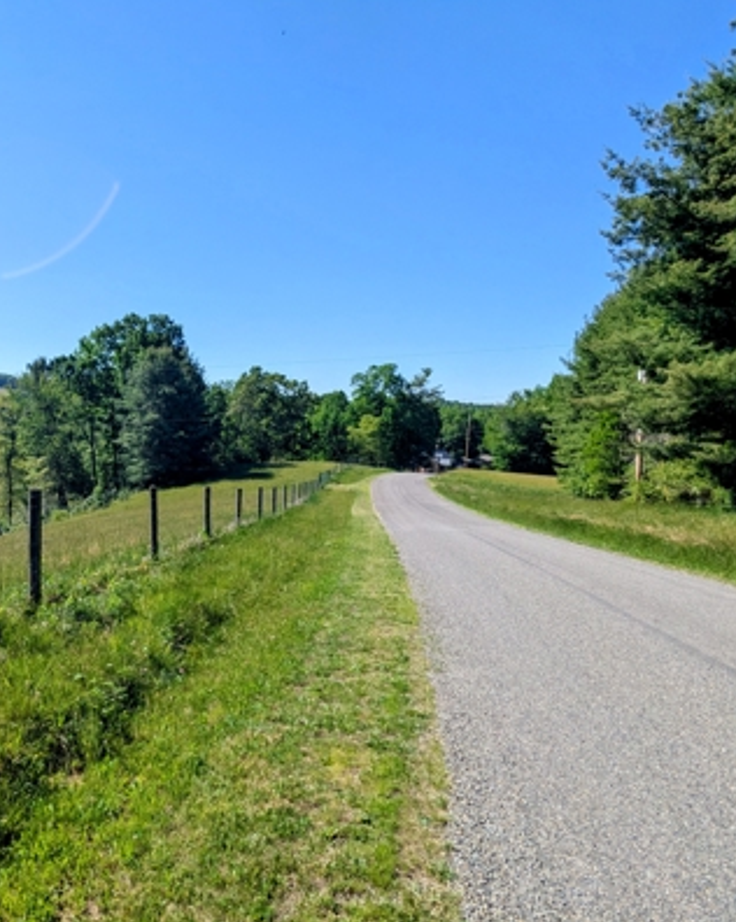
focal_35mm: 21
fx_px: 573
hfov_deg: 63.9
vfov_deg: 77.7
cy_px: 459
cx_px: 248
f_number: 2.2
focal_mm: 2.35
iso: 50
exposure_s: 1/1927
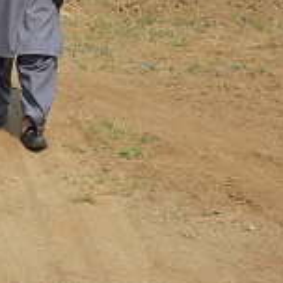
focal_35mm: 171
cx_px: -194
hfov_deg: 9.8
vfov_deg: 10.1
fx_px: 1582
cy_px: -64
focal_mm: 34
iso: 100
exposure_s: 1/250
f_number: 8
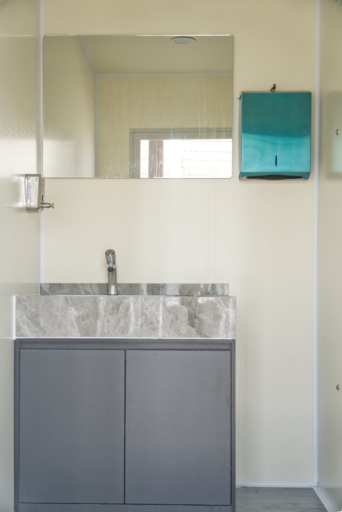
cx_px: 171
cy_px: 256
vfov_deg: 39.9
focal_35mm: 50
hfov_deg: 27.3
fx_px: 704
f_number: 4
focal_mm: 33
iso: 100
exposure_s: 1/80
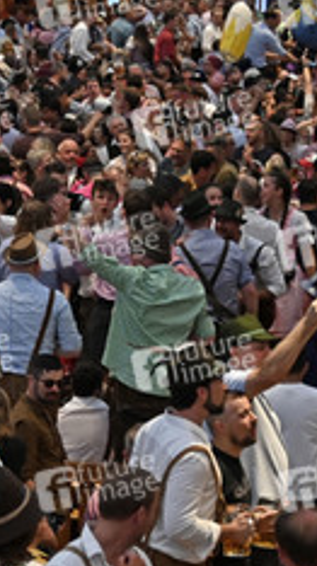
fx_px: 3269
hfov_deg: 5.6
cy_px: 302
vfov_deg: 9.9
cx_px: 128
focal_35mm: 218
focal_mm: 72
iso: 4000
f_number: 5
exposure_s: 1/250
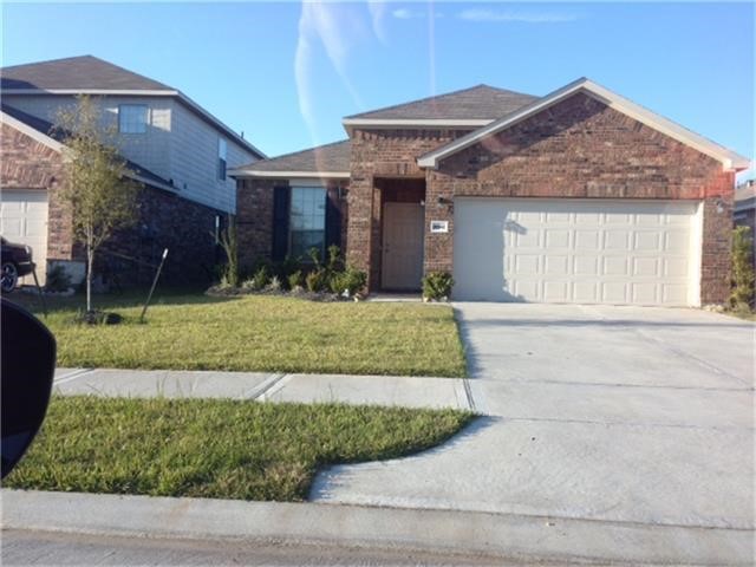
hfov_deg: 55.4
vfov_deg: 42.9
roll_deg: -3.0
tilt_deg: +0.5
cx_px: 378
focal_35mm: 33
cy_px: 284
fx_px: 721
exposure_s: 1/179
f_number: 2.4
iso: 50
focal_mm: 4.12
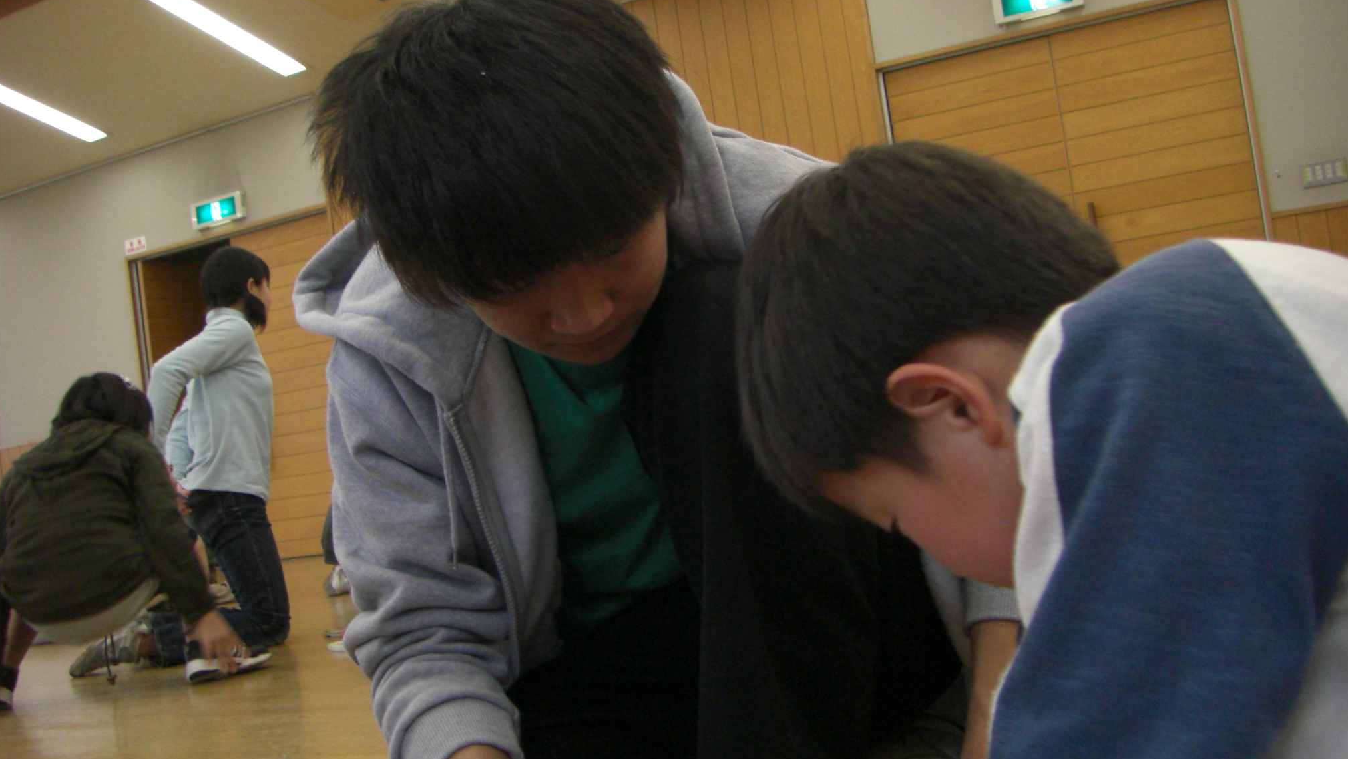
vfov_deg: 28.3
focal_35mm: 42
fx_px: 1501
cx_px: 679
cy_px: 432
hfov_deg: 48.4
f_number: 3.4
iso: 200
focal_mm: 6.3
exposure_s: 1/50
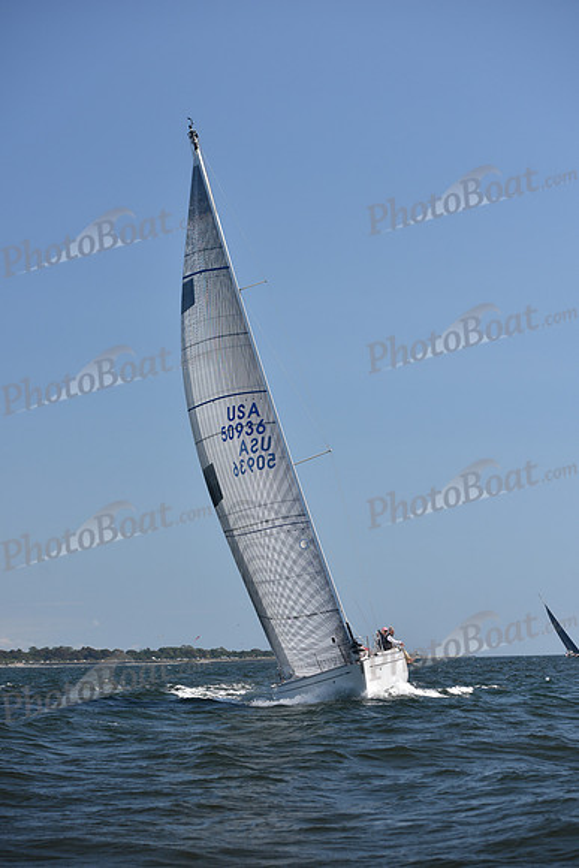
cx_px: 290
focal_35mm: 75
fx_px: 1808
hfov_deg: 18.2
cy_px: 434
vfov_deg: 27.0
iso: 250
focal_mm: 75
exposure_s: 1/1000
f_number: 5
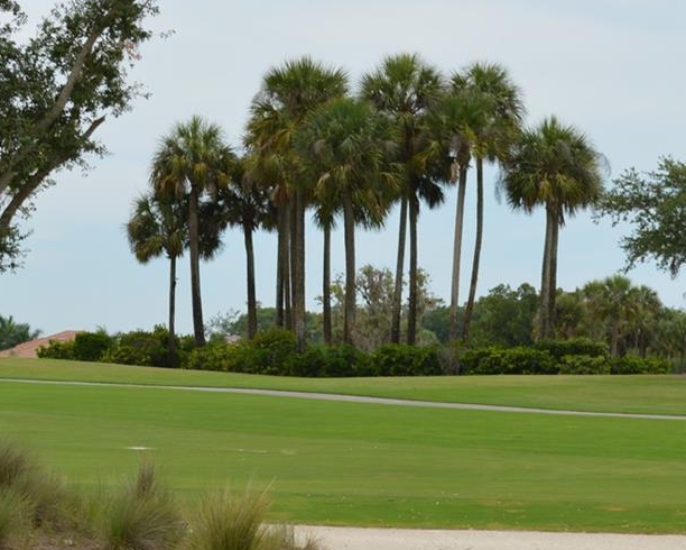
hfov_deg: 9.5
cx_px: 451
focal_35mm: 202
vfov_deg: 7.7
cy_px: 317
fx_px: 4107
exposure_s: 1/250
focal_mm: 55
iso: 100
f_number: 8
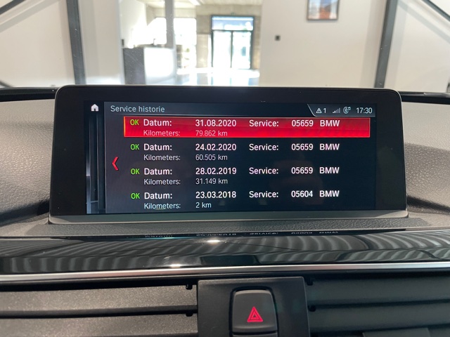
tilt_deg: -19.4
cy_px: 168
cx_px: 225
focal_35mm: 26
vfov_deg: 53.1
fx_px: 338
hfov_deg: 67.3
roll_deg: -1.7
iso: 160
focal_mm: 4.2
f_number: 1.6
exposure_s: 1/59
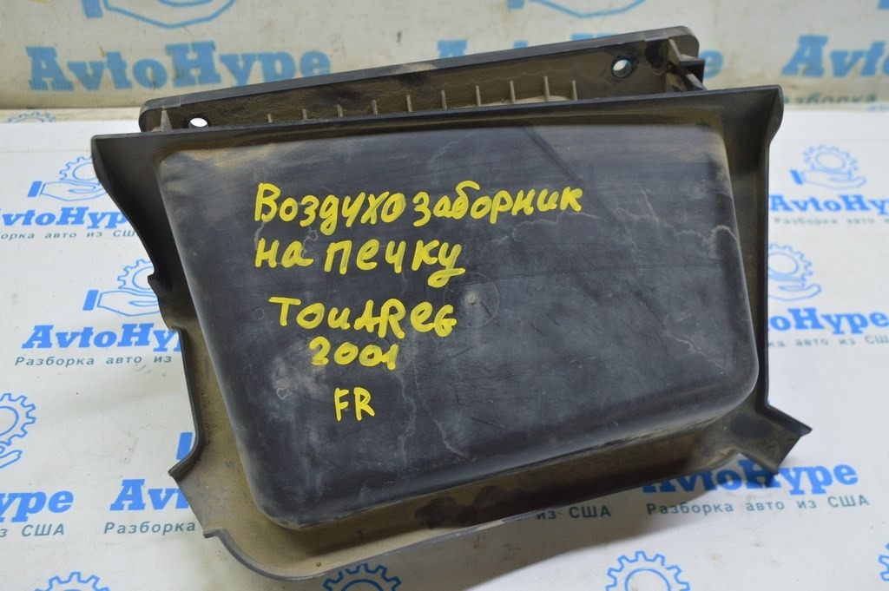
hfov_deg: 49.6
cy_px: 296
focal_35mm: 39
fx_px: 962
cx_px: 444
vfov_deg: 34.2
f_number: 5.6
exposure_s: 1/20
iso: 400
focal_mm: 26
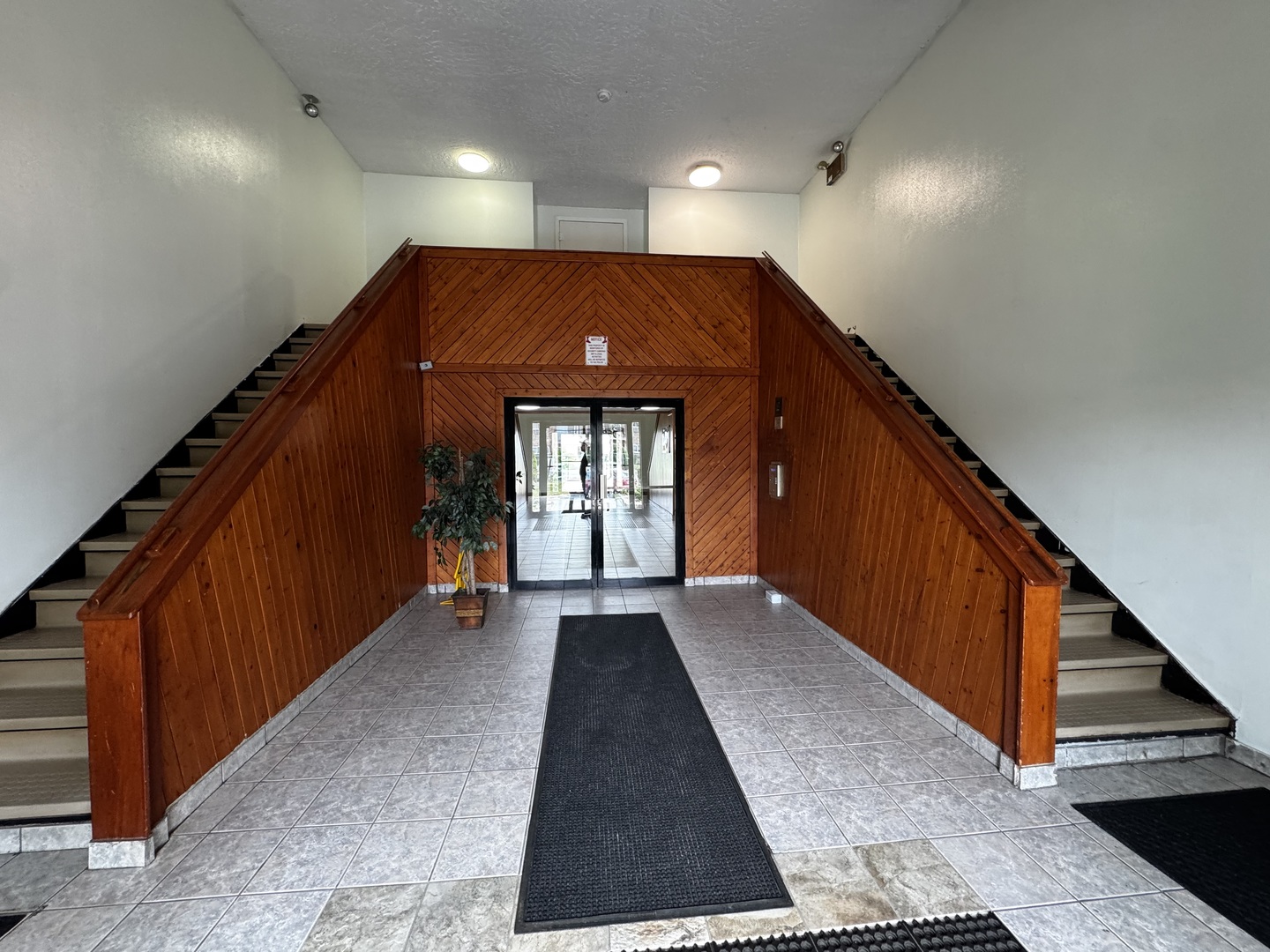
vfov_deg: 85.7
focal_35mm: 14
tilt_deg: -3.1
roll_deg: -0.2
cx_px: 635
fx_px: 514
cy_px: 476
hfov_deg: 102.1
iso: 250
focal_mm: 2.22
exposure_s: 1/60
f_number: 2.2
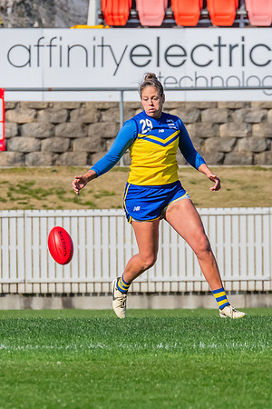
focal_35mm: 1018
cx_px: 157
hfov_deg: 1.4
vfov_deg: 2.0
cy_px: 175
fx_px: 11532
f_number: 13
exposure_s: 1/1250
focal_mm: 420
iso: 800
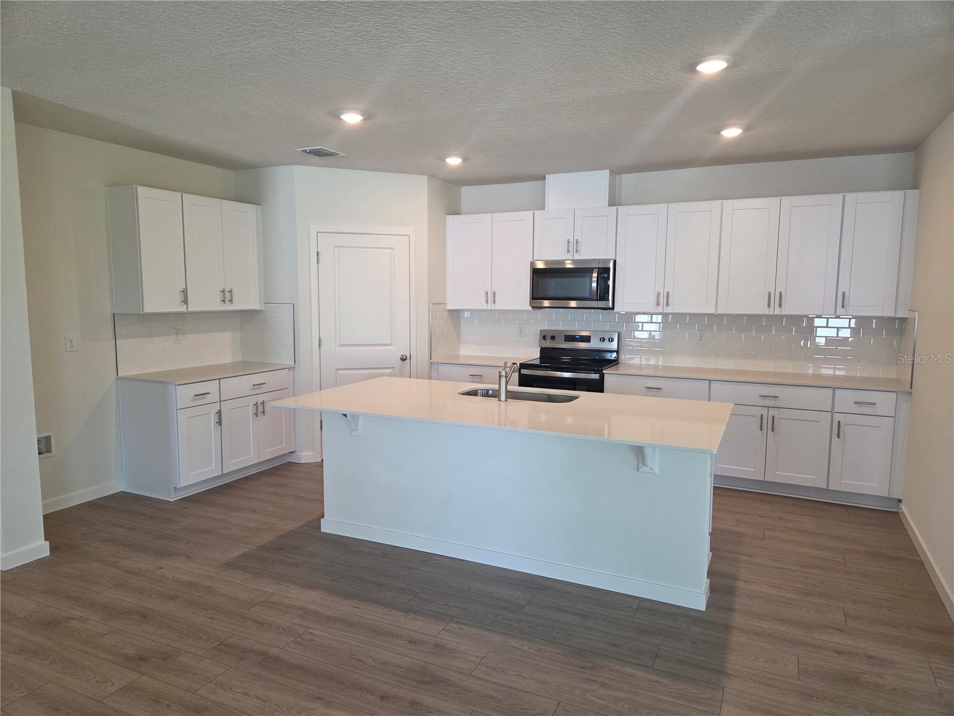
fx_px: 634
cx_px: 477
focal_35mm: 23
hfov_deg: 73.9
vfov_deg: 58.9
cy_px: 358
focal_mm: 5.4
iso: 160
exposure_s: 1/120
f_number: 1.8
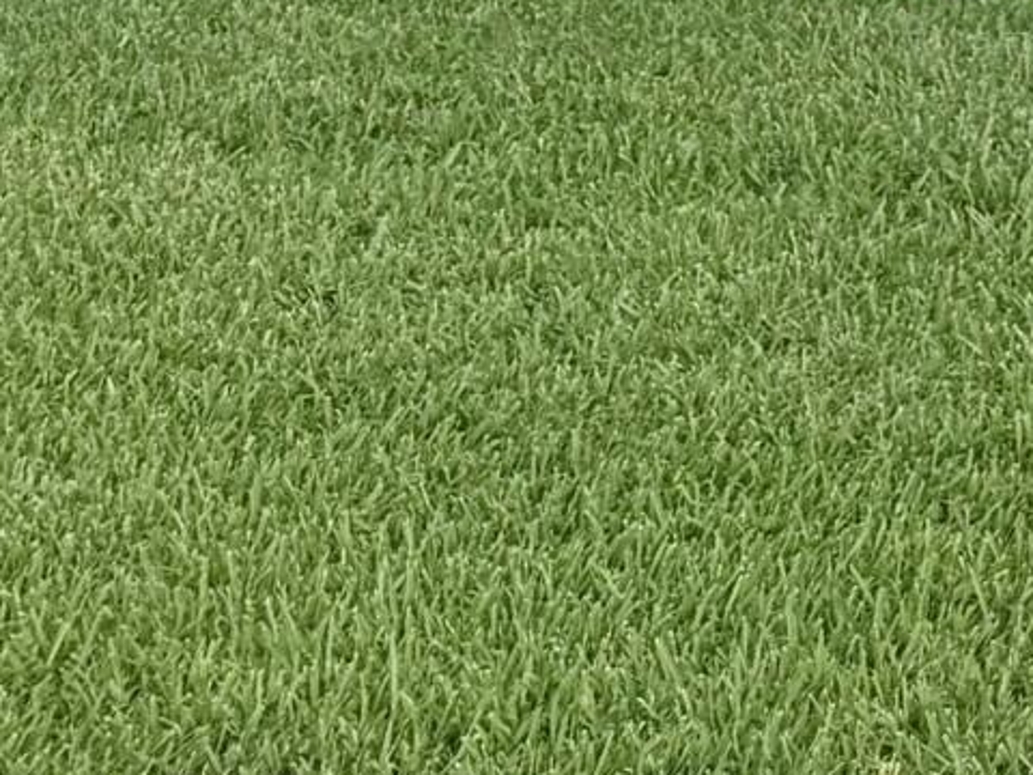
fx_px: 4476
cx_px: 3187
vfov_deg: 8.5
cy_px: -1423
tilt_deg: +7.6
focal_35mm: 150
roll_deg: +0.5
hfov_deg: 9.8
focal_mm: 6.76
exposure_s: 1/3413
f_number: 1.78
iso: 80
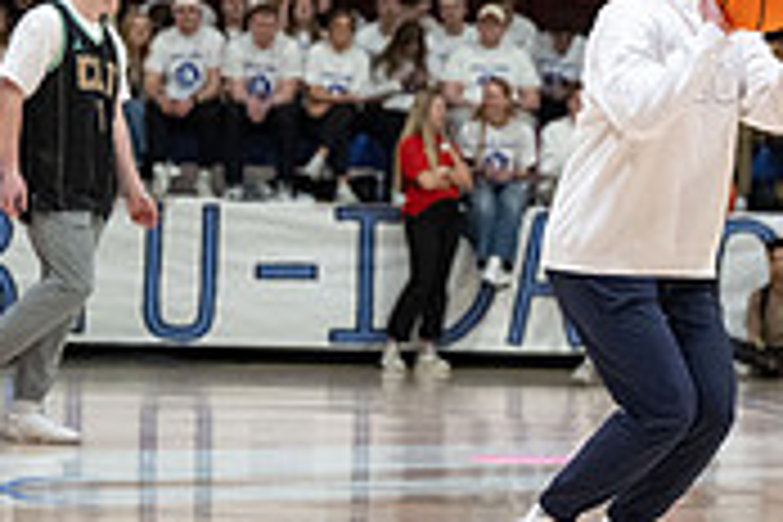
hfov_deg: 8.5
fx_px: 5154
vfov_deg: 5.8
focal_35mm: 237
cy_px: 213
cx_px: 1099
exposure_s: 1/500
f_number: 2.8
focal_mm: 70
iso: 5000
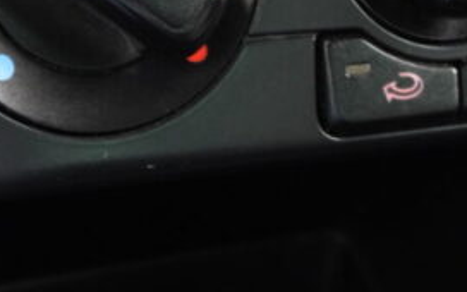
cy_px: -29
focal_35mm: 122
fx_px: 1553
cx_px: 352
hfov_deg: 17.0
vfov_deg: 10.6
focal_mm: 7.9
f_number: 3.2
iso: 220
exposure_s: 1/30
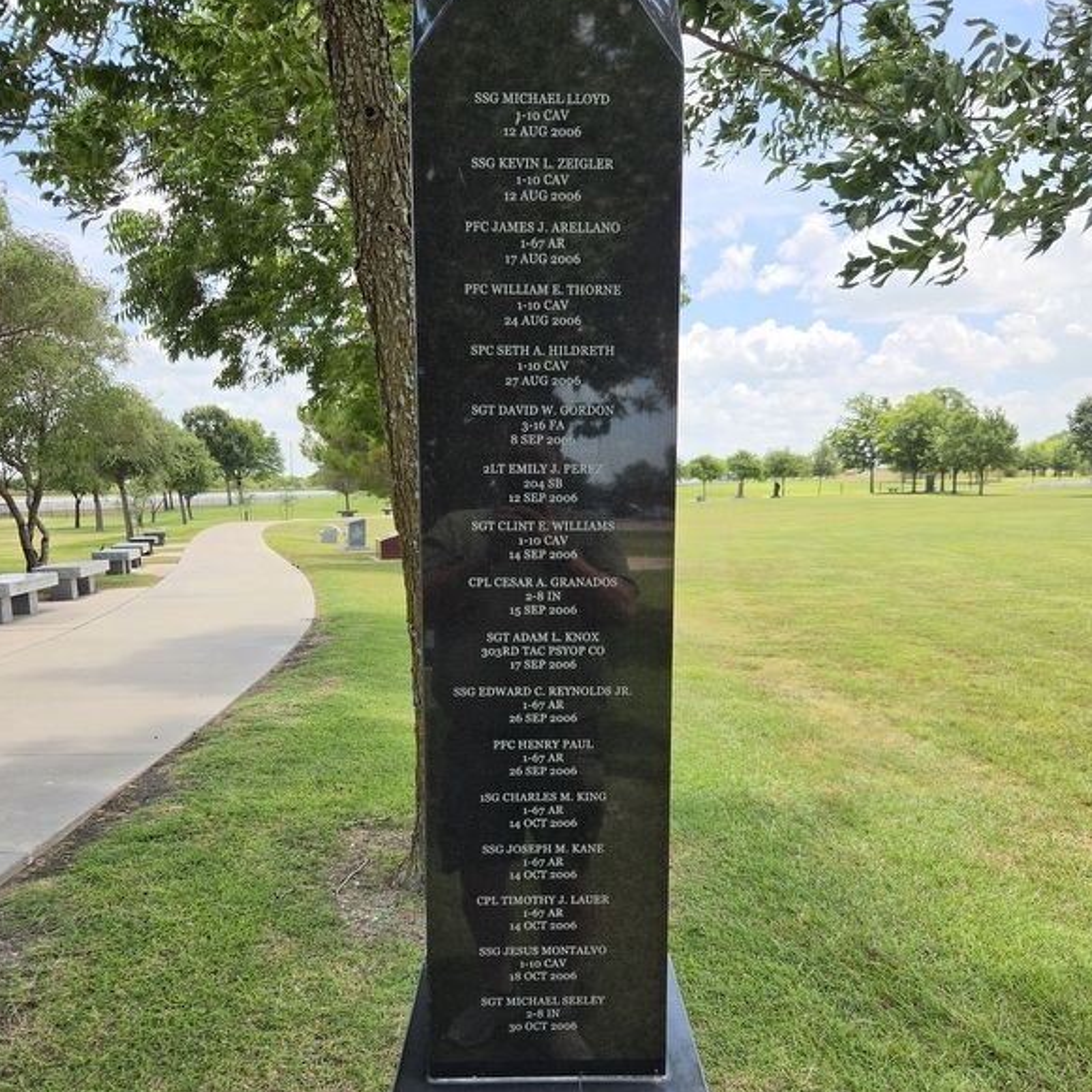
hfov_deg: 57.3
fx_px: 999
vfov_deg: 56.9
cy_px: 648
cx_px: 547
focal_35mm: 28
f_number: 1.8
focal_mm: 5.4
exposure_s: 1/3084
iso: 80
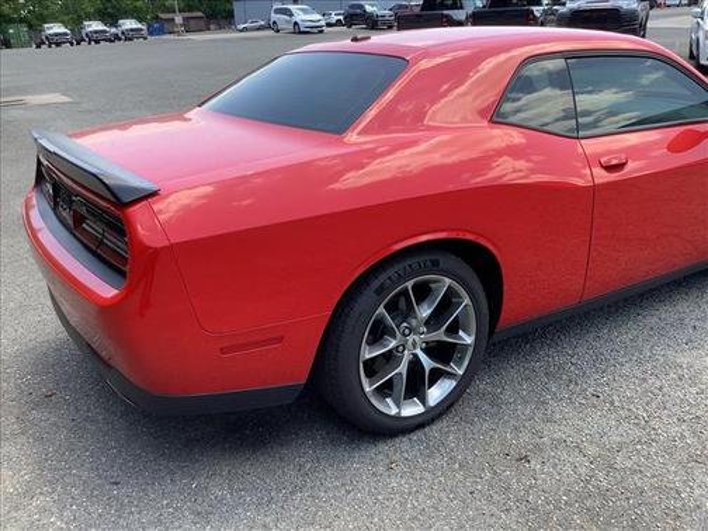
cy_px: 266
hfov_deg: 58.4
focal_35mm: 31
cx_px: 354
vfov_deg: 45.4
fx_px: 634
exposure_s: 1/172
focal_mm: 3.3
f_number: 2.4
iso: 25
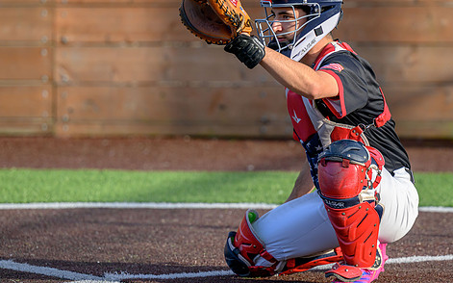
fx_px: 3036
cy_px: 106
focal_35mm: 246
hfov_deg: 8.5
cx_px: 260
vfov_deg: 5.3
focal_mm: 145
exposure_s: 1/2000
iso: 320
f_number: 3.2
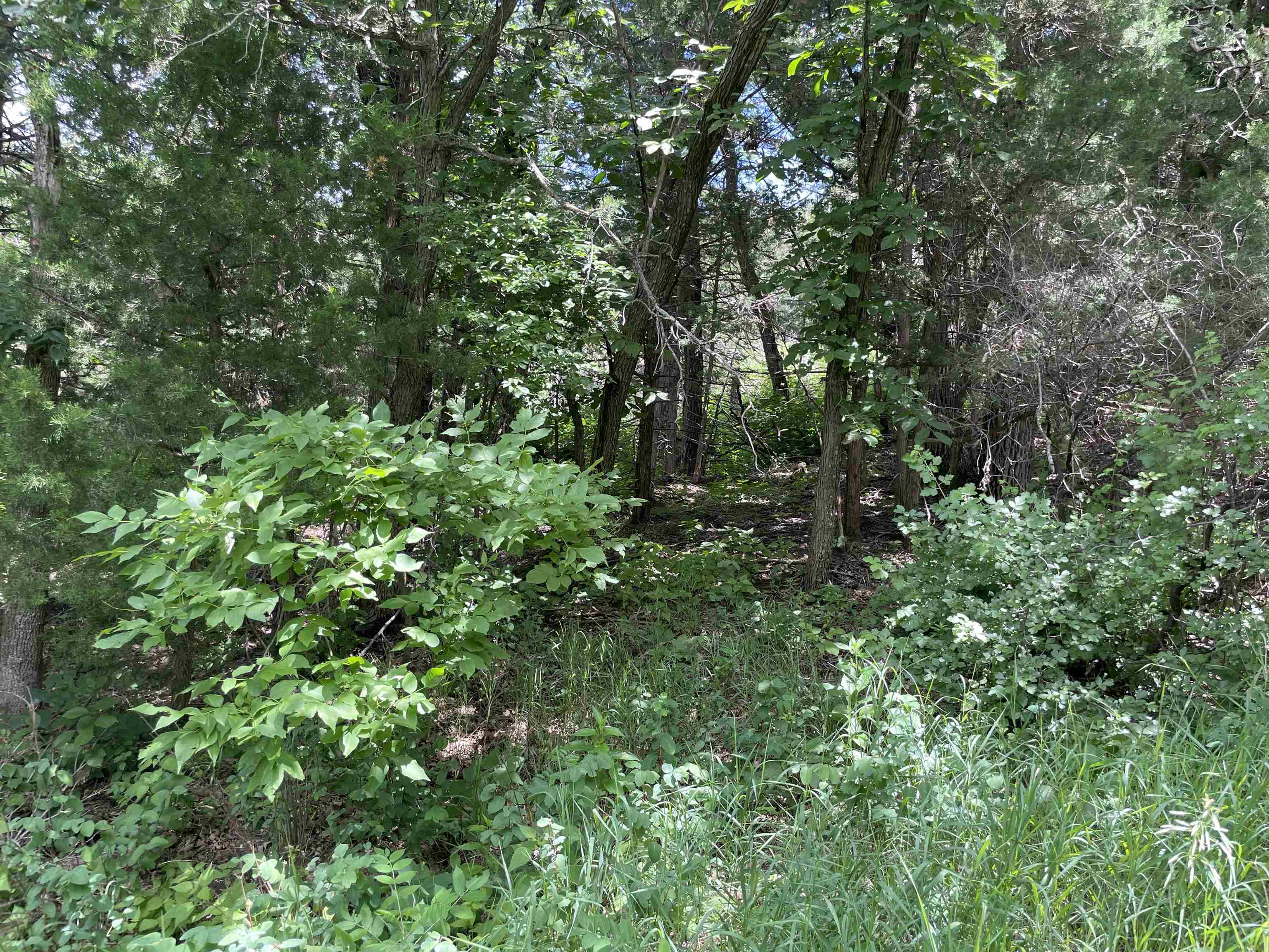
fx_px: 953
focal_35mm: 26
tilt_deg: +2.3
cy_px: 476
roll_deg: -4.1
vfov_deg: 53.1
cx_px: 634
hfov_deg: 67.3
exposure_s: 1/121
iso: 32
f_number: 1.6
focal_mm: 4.2
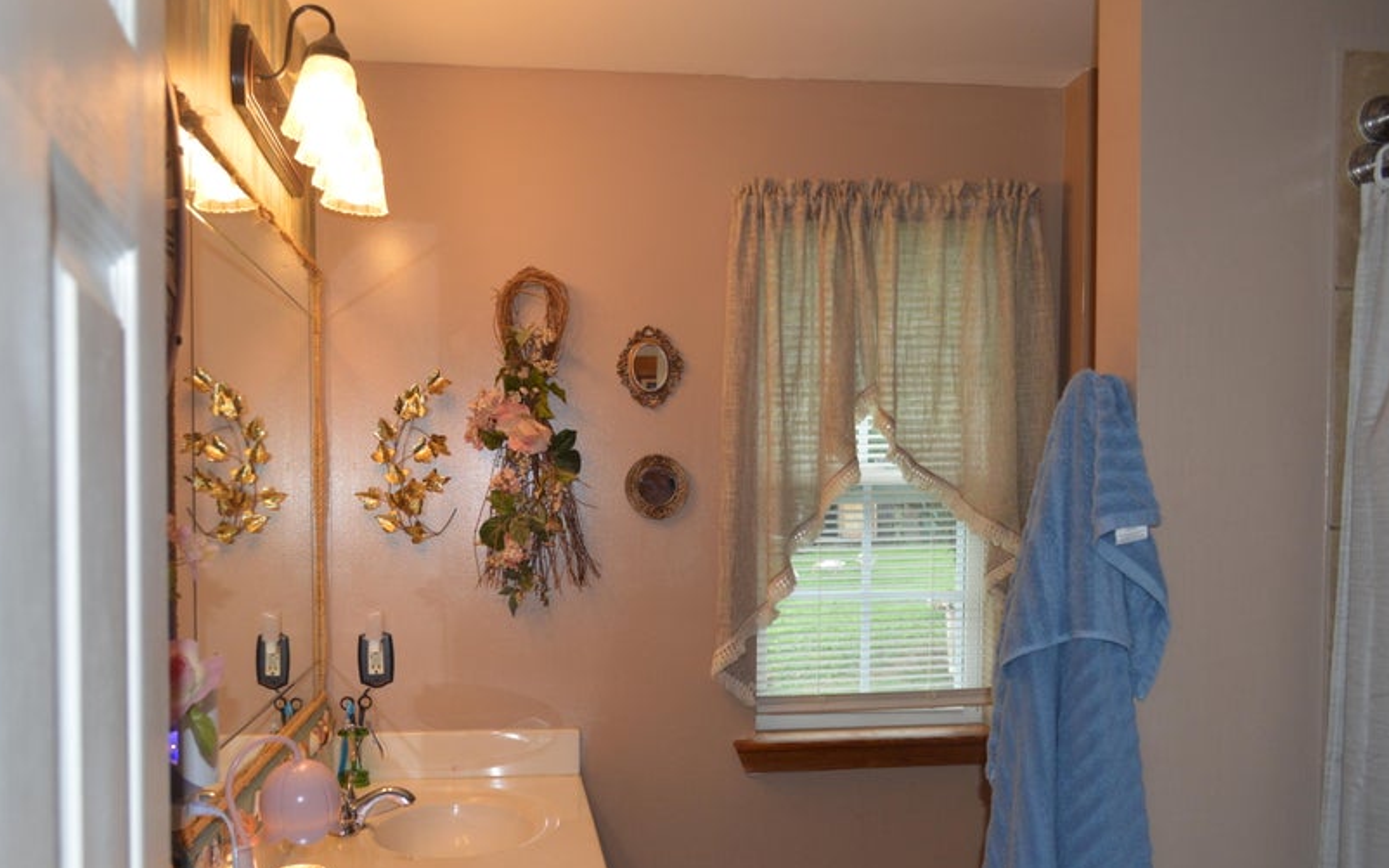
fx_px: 1249
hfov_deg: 58.1
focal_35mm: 33
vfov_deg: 38.1
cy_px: 546
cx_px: 659
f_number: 4
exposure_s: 1/100
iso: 400
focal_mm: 18
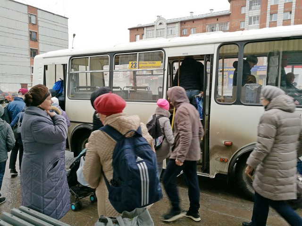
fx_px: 236
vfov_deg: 51.4
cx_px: 151
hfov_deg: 65.3
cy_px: 113
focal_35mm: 27
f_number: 2.2
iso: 64
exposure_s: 1/50
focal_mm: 4.5
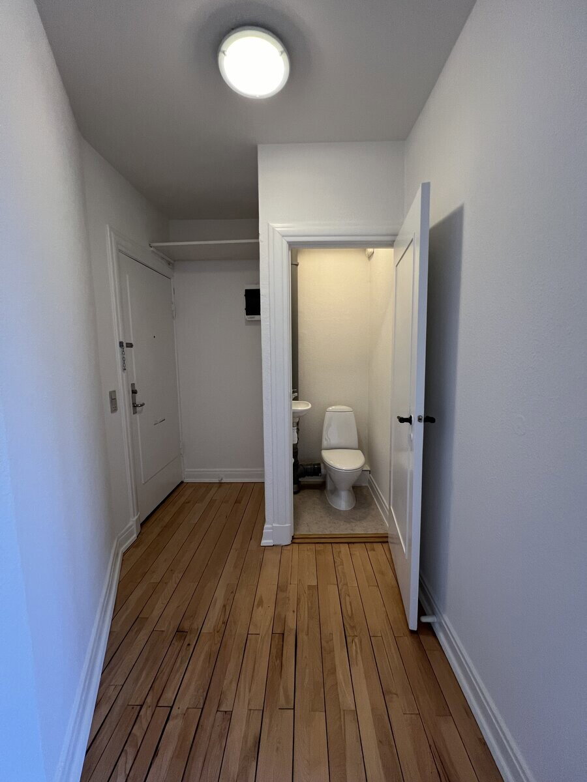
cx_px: 294
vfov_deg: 106.2
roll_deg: -1.1
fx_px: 294
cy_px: 391
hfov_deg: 89.9
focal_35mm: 13
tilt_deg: -9.3
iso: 200
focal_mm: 1.57
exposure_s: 1/50
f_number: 1.8
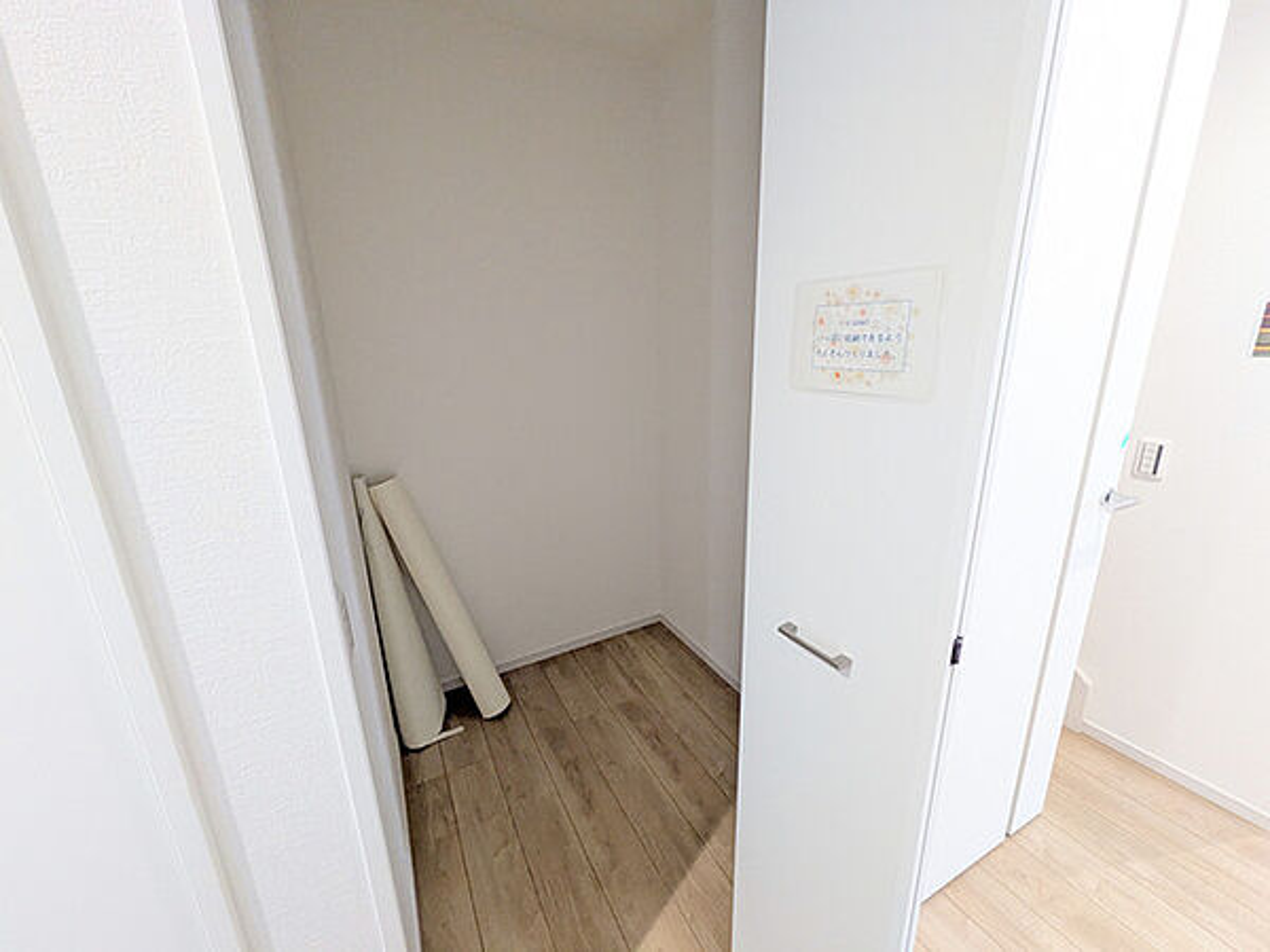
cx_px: 635
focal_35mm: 14
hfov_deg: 102.1
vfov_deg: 85.7
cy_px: 476
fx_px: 514
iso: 668
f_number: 2.2
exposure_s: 1/40
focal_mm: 1.83
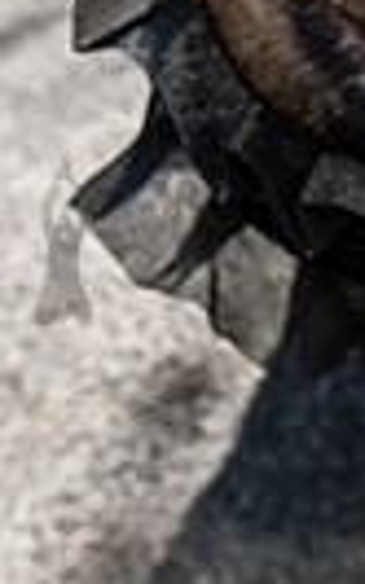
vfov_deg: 13.6
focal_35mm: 151
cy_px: -54
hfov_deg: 8.3
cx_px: 707
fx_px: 2406
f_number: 5
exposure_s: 1/2500
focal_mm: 27
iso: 1000
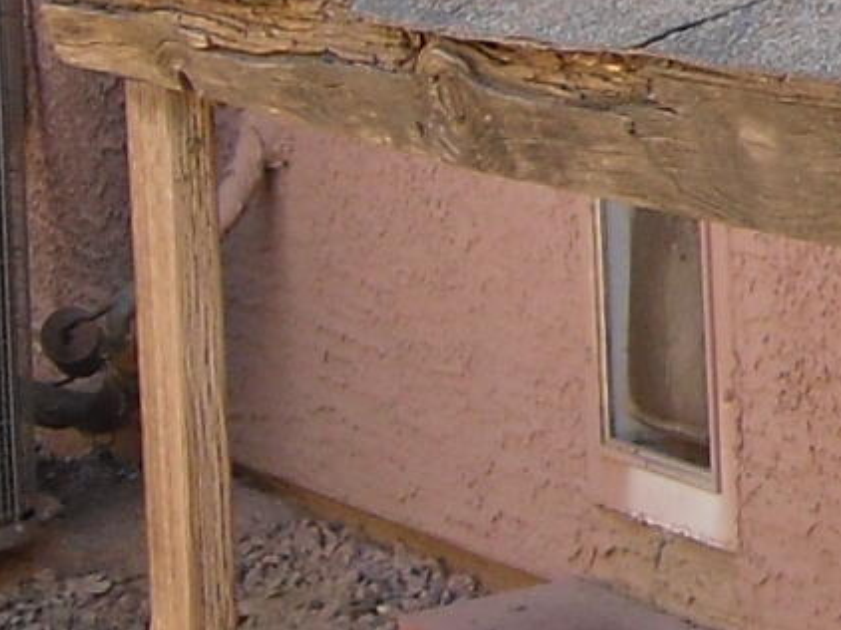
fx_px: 6046
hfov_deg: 7.7
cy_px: -443
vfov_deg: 5.9
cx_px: 1485
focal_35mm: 249
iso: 80
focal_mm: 6.3
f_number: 3.5
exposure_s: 1/139
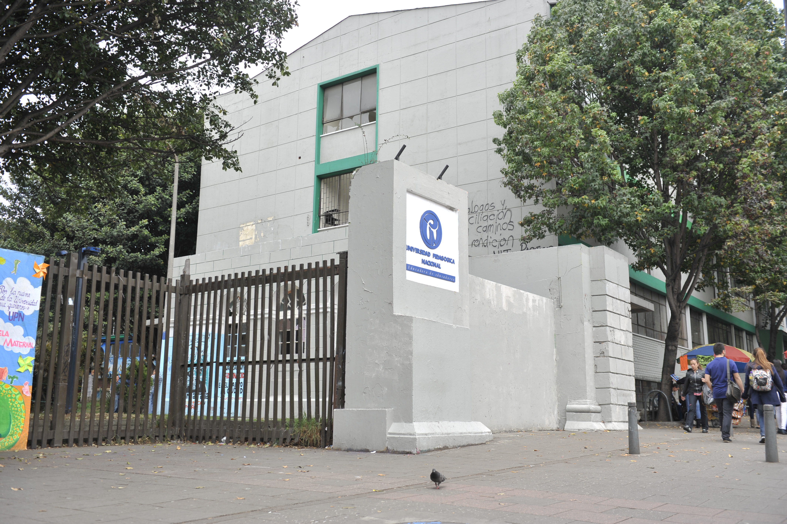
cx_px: 394
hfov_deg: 54.5
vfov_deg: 37.8
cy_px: 262
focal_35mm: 35
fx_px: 765
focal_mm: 35
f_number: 4.5
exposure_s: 1/250
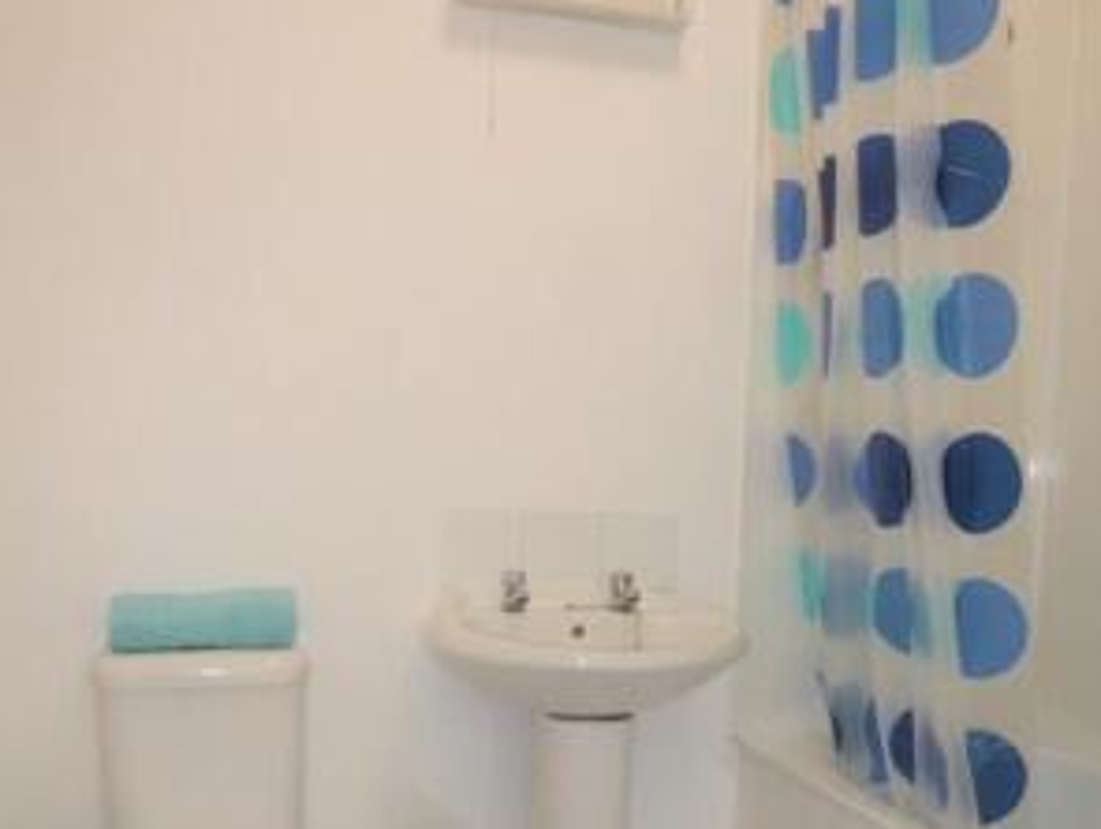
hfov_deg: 50.0
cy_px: 607
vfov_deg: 37.9
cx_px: 605
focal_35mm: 37
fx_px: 1178
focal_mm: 4.5
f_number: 3.1
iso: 200
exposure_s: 1/60
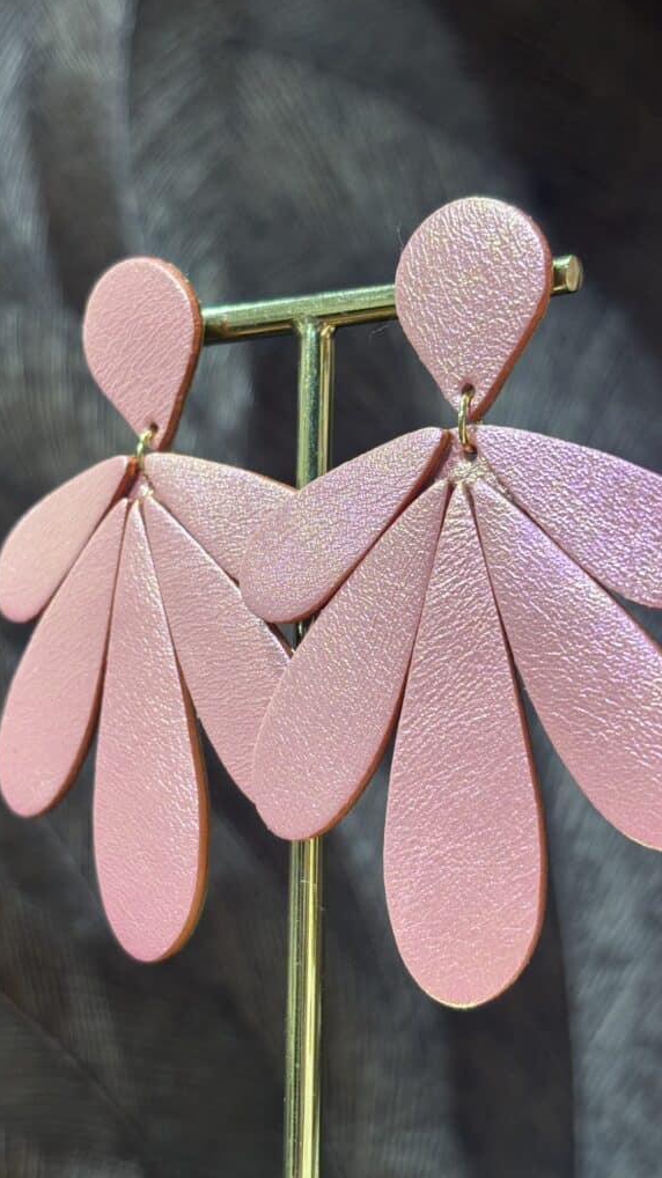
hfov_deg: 21.1
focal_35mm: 57
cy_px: 587
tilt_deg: +5.2
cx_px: 310
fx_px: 1780
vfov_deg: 36.6
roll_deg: -2.0
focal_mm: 5.96
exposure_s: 1/50
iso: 25
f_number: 1.6
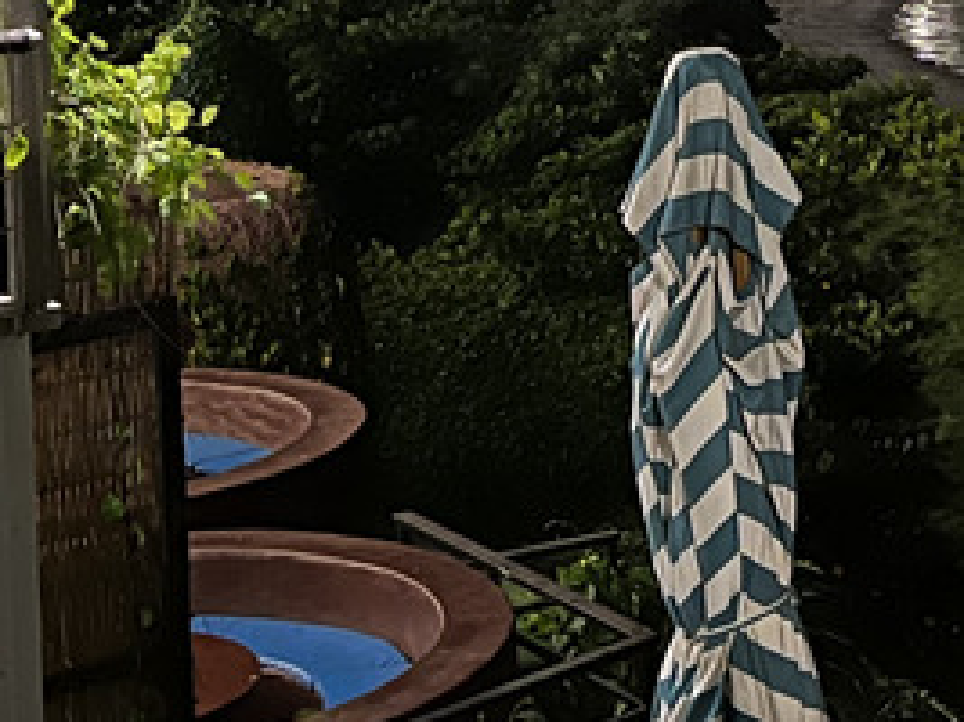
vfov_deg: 12.1
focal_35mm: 117
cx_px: 924
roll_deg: +2.0
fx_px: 3257
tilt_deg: -0.8
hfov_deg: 16.5
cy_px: -329
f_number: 1.5
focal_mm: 5.7
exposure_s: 1/17
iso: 1000
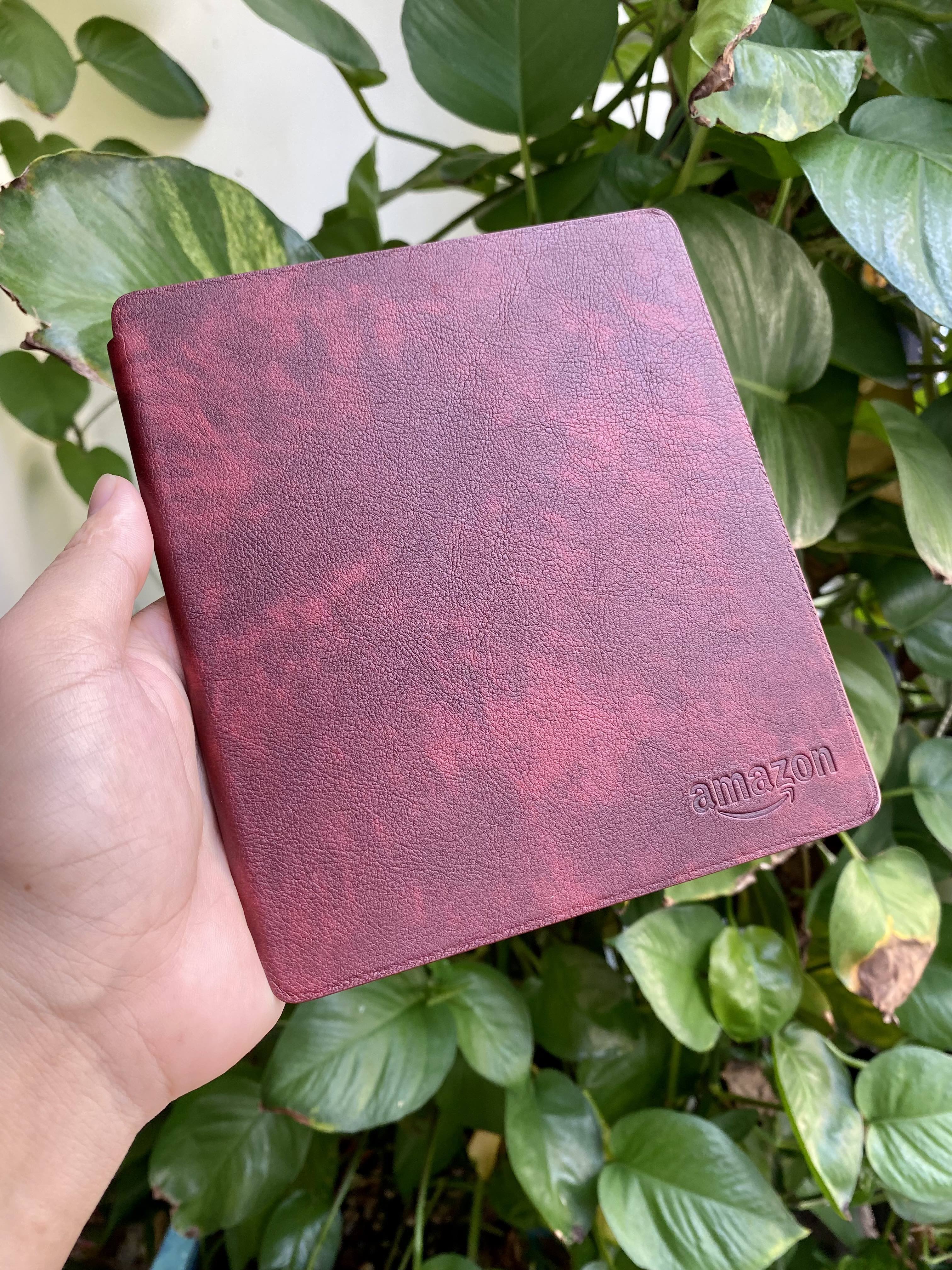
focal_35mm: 26
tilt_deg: -19.2
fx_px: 953
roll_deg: +6.4
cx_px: 476
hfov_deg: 53.1
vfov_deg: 67.3
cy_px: 635
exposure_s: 1/121
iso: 80
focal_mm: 4.25
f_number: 1.8
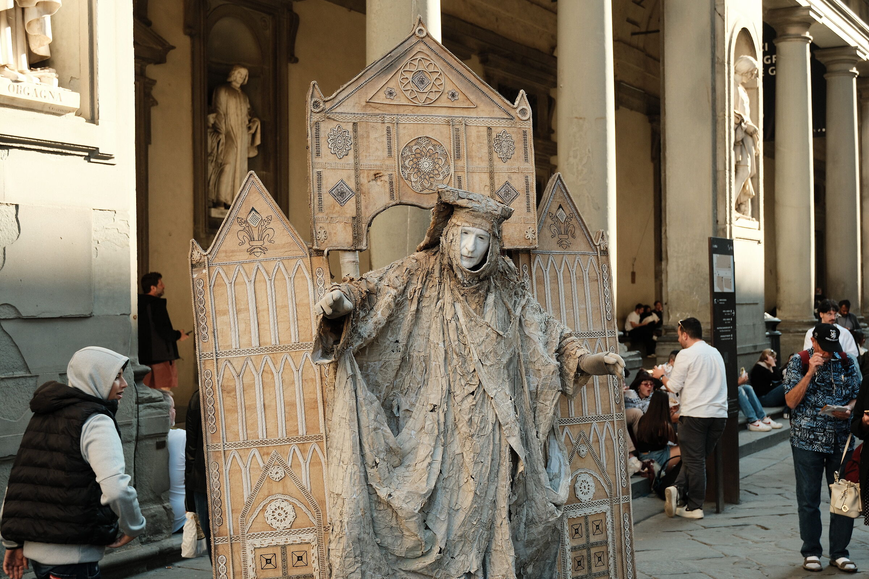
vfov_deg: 27.0
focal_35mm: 50
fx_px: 1207
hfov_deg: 39.6
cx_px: 434
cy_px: 290
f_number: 4
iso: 250
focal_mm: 33.3
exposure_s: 1/210
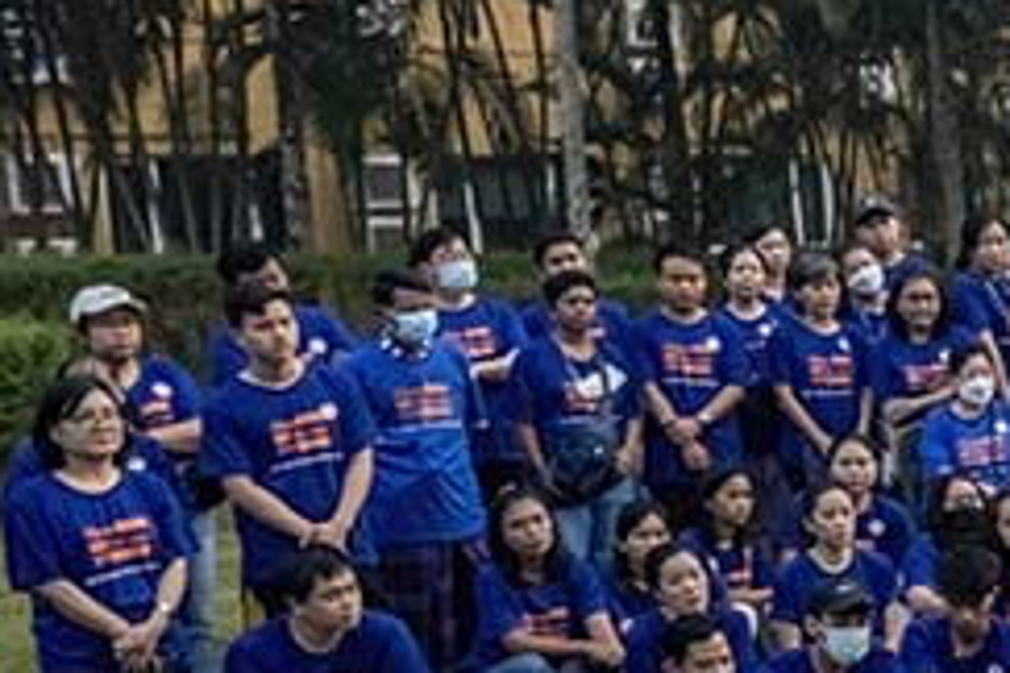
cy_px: 586
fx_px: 2665
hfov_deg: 17.2
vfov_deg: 14.3
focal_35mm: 95
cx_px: 1858
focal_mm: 24
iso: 3600
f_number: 8
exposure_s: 1/250
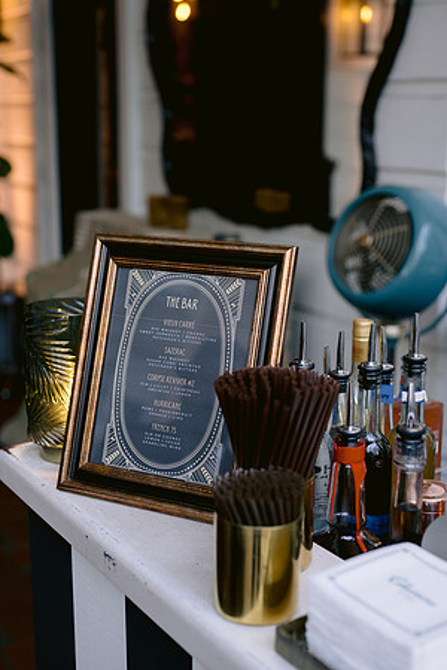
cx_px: 224
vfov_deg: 39.6
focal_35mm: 50
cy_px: 335
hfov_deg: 27.0
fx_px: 931
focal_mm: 50
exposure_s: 1/60
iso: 800
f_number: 3.2
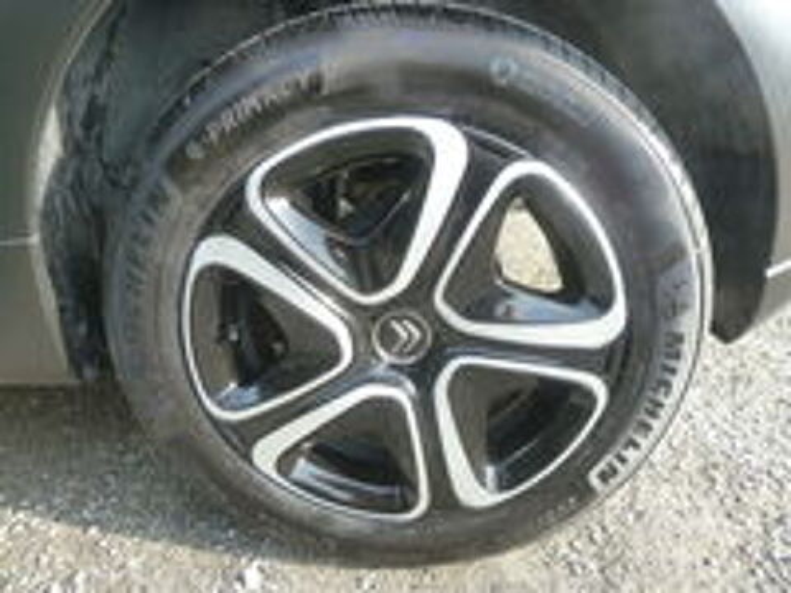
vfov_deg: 54.9
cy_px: 296
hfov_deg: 69.4
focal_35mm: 25
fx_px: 571
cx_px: 396
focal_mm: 4.1
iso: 125
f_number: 3.3
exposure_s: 1/60
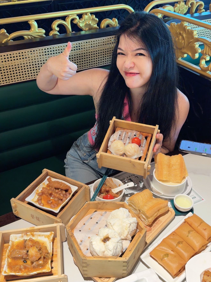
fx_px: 293
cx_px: 106
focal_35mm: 36
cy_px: 141
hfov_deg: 39.7
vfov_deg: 51.4
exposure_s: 1/100
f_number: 1.78
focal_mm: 6.76
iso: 250
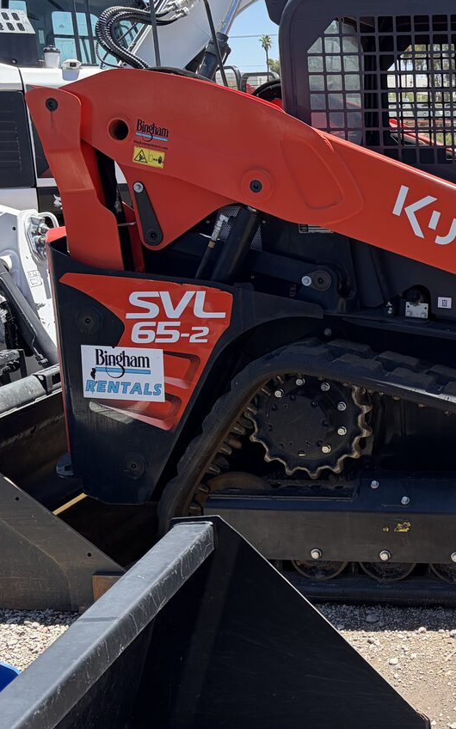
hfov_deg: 22.9
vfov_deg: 38.8
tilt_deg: -8.1
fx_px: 1034
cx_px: 545
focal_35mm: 52
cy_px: 334
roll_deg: -0.4
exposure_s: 1/1706
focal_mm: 5.96
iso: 50
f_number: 1.6
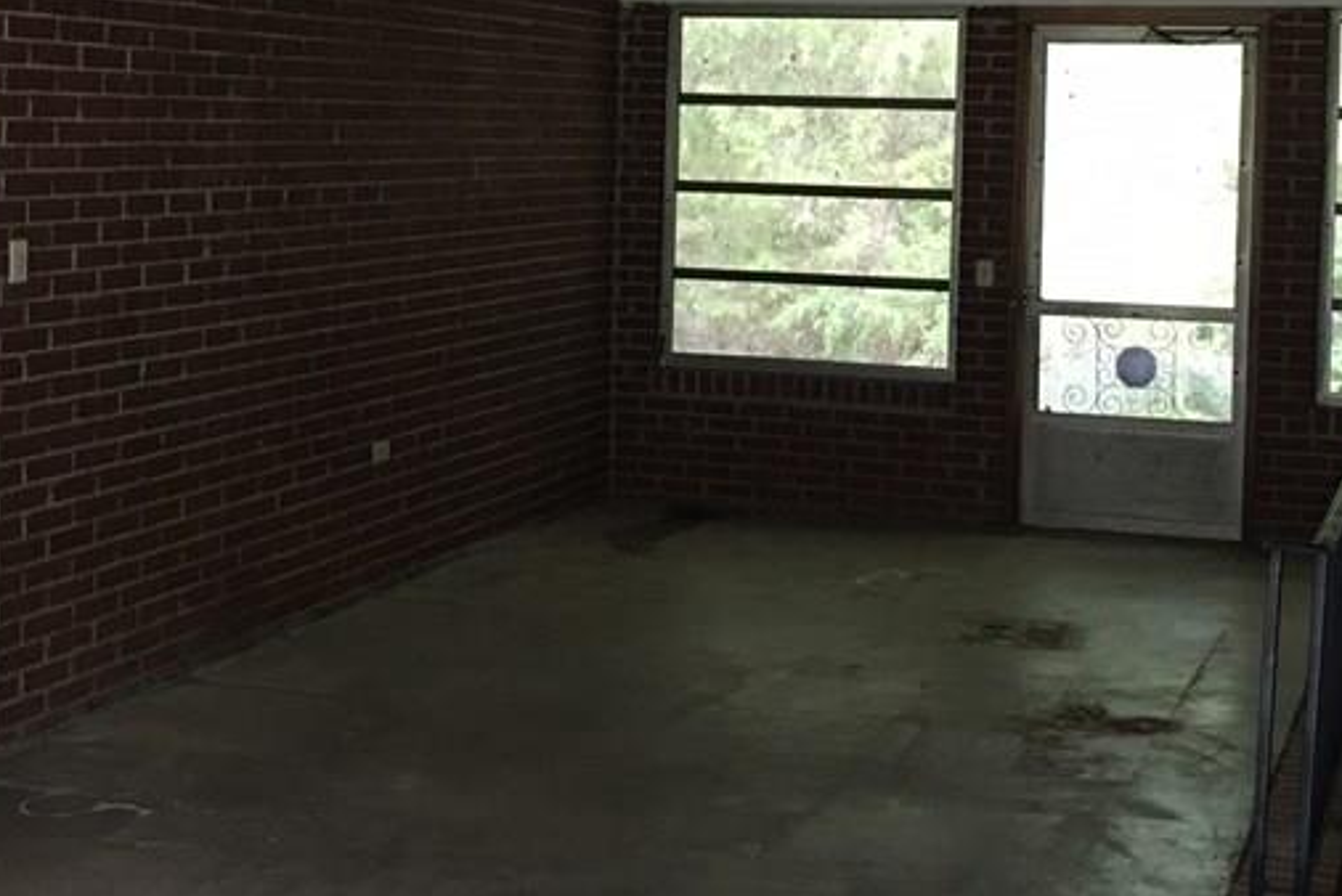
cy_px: 223
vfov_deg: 22.1
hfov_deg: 32.8
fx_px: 2275
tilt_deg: -1.3
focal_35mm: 61
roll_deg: -1.2
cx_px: 772
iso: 100
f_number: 2.2
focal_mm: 4.15
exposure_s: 1/10
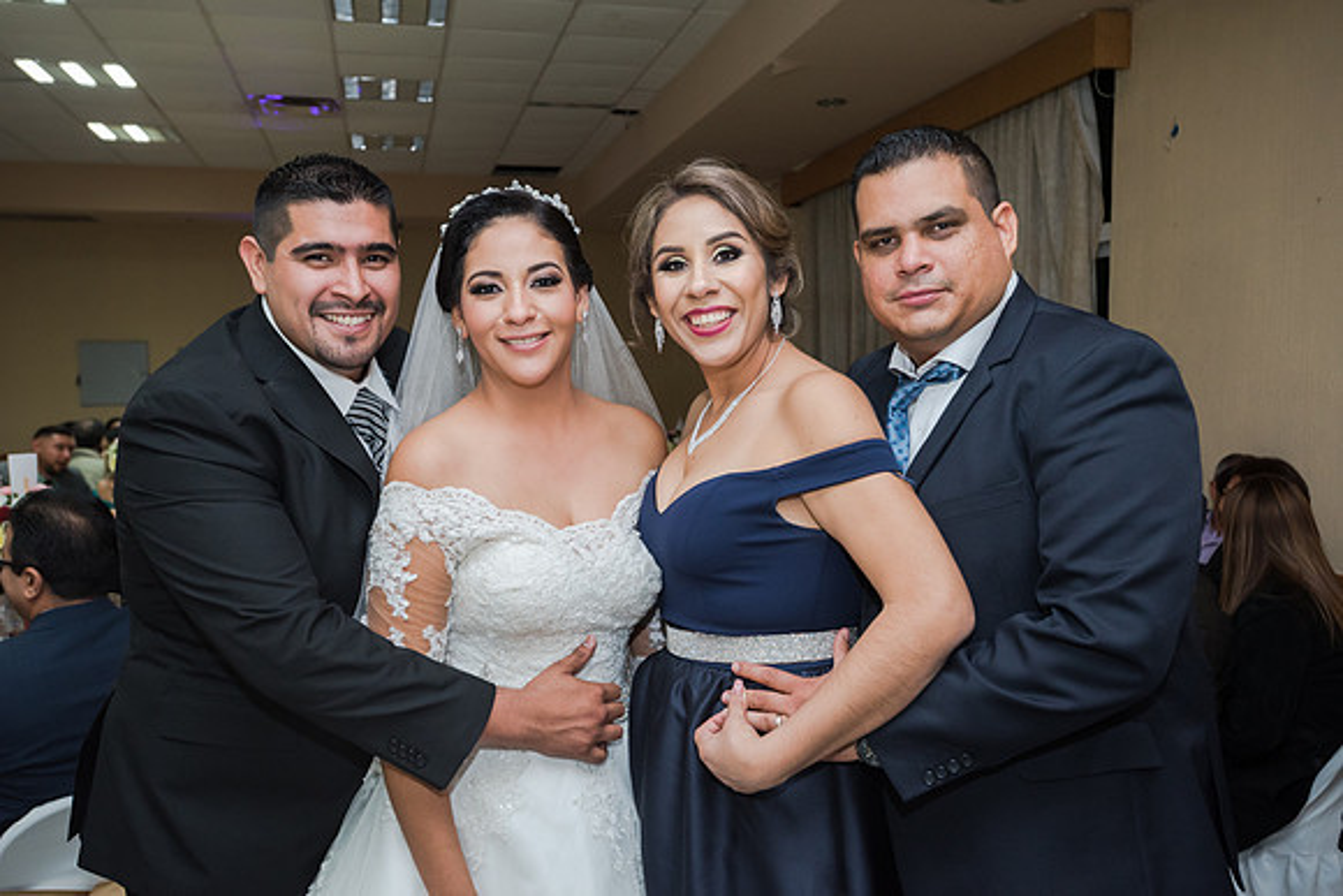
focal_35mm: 35
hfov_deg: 54.4
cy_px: 448
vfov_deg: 37.9
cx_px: 672
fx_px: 1306
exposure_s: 1/100
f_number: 4
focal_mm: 35
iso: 1600
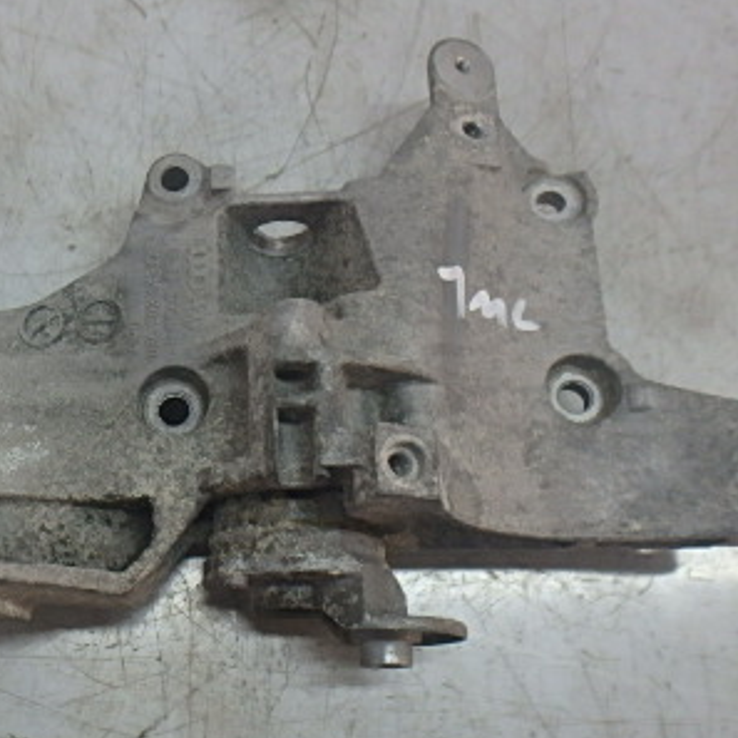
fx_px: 965
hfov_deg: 39.5
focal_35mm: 40
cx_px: 104
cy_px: 452
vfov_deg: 41.6
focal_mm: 3.7
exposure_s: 1/50
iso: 200
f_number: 3.5
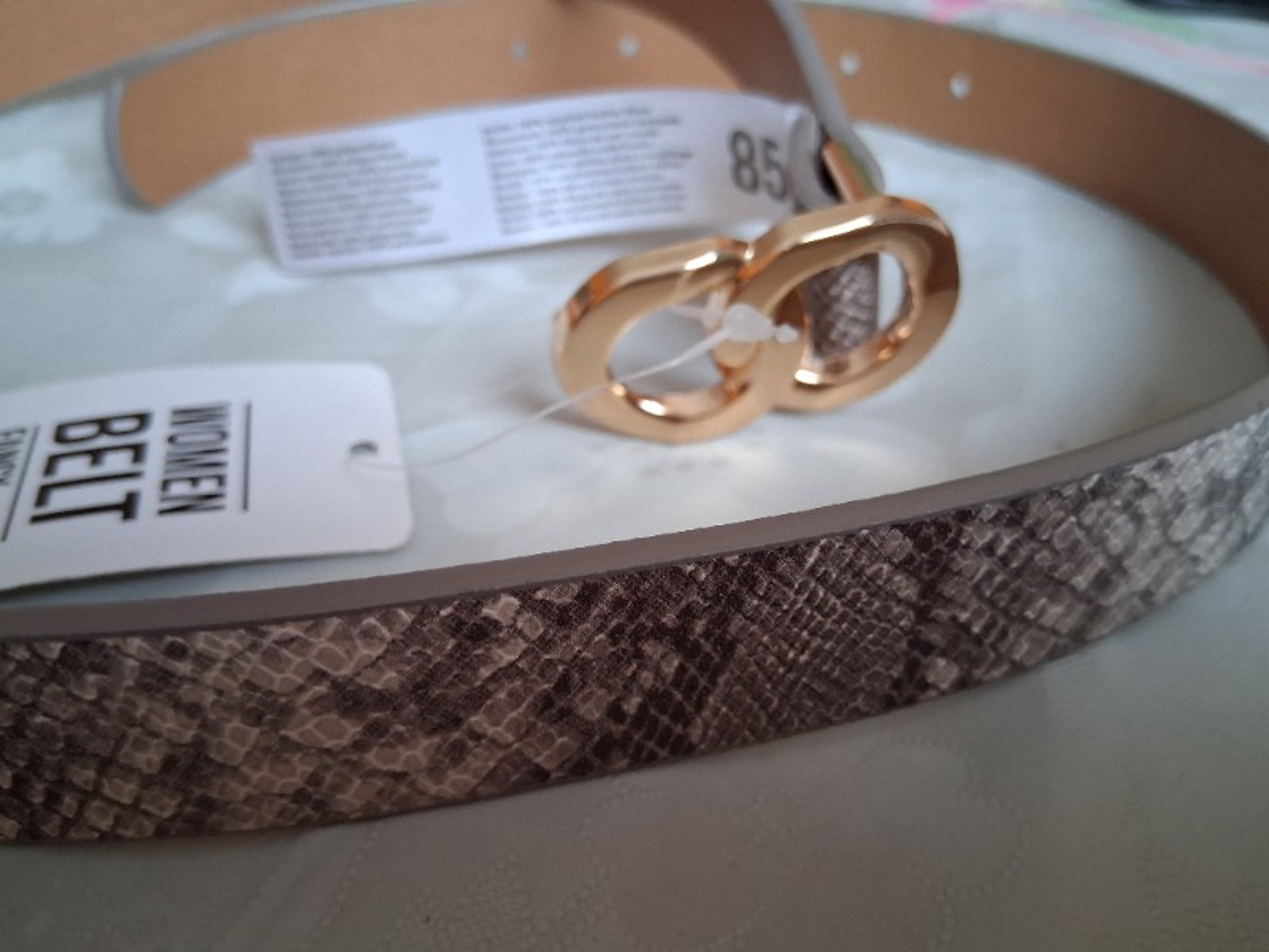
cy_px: 476
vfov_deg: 53.1
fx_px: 953
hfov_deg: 67.3
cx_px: 634
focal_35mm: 26
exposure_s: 1/100
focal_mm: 3.98
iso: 320
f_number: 1.8
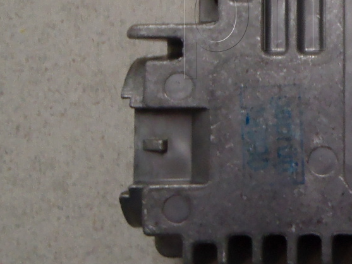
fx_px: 987
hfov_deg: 18.7
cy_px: -3
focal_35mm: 97
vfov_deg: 15.0
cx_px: 461
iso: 200
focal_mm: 6.53
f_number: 4.1
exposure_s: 1/25
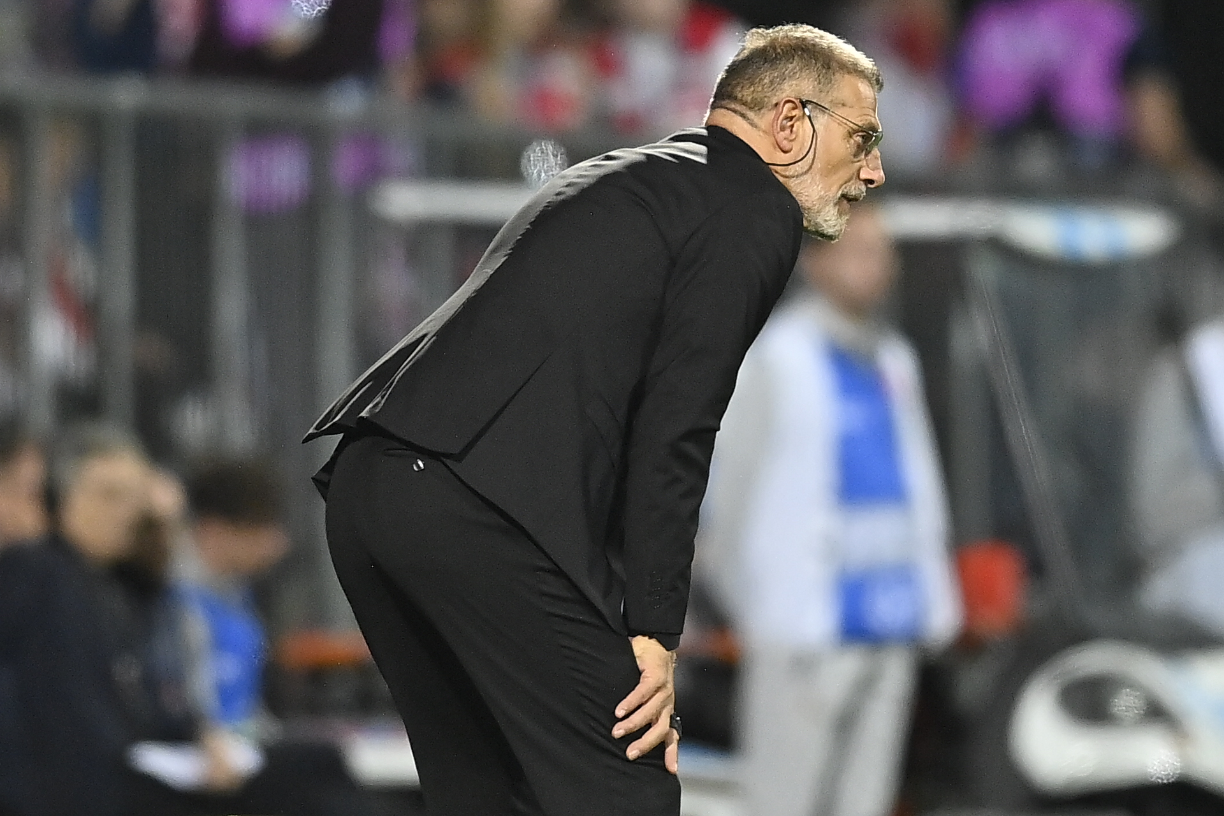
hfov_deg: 5.2
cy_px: 408
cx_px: 612
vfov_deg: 3.4
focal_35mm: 400
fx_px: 13599
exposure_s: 1/2000
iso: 3200
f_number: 2.8
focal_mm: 400
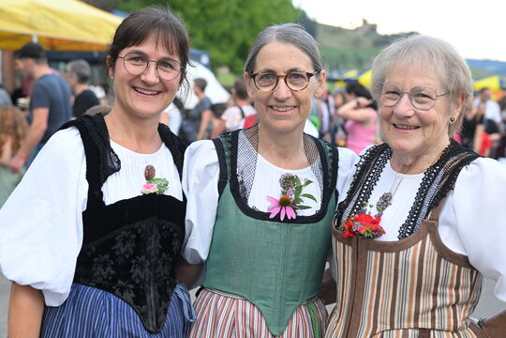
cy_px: 169
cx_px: 253
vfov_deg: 23.4
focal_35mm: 58
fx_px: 815
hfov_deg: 34.5
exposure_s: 1/800
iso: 2000
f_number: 3.5
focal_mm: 58
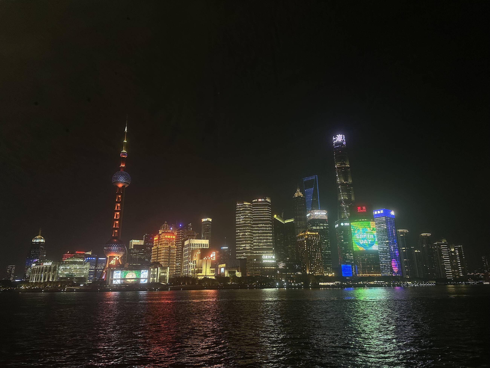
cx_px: 245
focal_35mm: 24
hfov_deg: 71.6
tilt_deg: +16.6
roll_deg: -0.7
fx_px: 340
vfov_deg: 56.8
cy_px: 184
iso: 250
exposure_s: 1/60
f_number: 1.78
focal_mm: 6.86
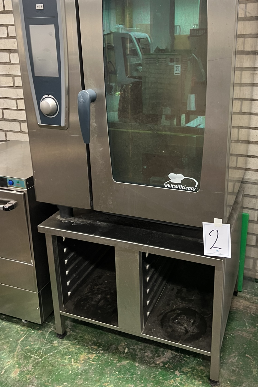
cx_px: 157
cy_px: 162
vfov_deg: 56.9
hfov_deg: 39.8
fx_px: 355
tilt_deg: -16.6
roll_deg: +0.0
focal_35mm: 33
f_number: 1.5
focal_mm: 5.7
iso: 250
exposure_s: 1/50
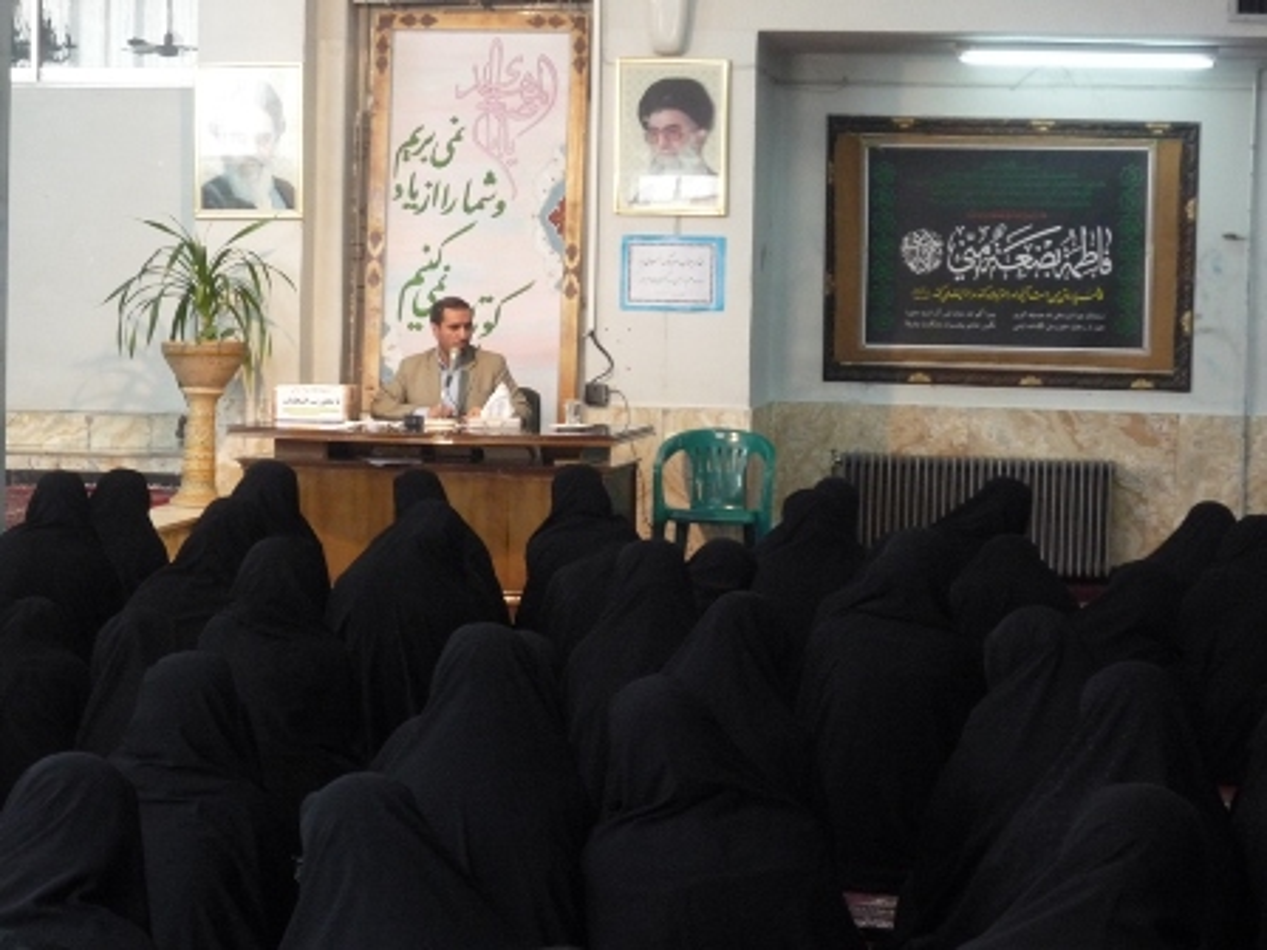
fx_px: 2855
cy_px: 475
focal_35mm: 78
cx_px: 634
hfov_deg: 25.0
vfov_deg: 18.9
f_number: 5.6
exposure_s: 1/25
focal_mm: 13.6
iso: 400
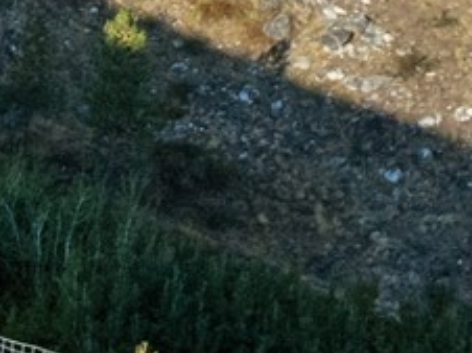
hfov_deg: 9.4
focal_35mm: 159
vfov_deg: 8.5
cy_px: -520
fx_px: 2166
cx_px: -995
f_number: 2.8
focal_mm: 8.38
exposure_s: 1/1250
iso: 100
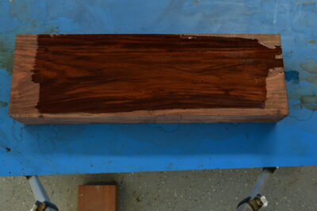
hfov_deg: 46.4
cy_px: 106
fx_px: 370
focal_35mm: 42
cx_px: 158
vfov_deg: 31.8
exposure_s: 1/160
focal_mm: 28
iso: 2500
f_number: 4.5
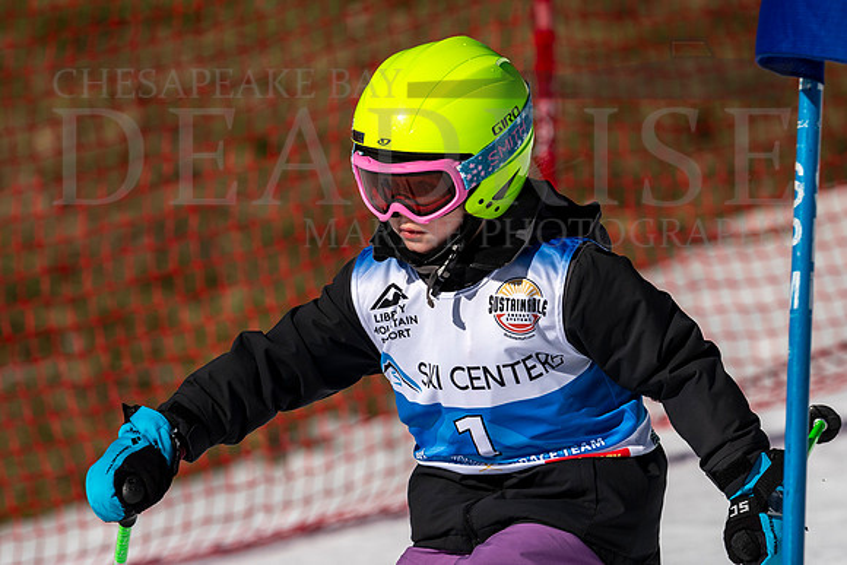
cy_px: 228
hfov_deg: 2.7
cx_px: 455
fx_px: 17687
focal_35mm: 752
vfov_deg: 1.8
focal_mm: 400
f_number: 8
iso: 200
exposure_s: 1/2000
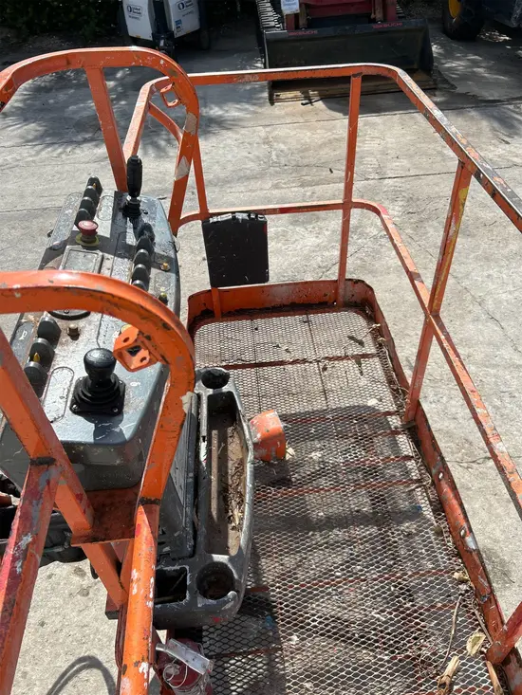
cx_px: 261
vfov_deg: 67.3
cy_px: 348
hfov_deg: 53.1
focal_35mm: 26
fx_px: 523
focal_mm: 5.7
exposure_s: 1/4115
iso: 50
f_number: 1.5
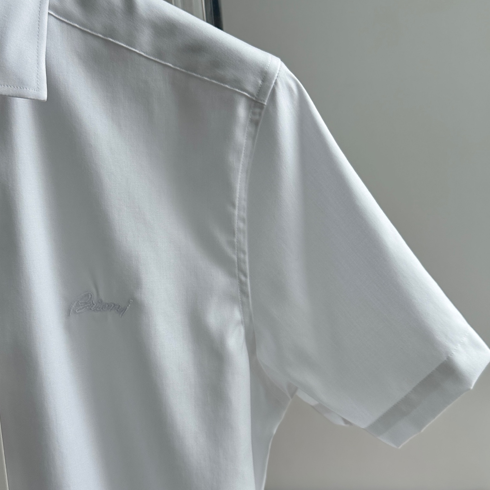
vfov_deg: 30.0
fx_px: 913
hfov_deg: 30.0
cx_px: 245
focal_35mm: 57
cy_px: 270
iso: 64
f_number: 1.78
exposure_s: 1/693
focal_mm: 6.76
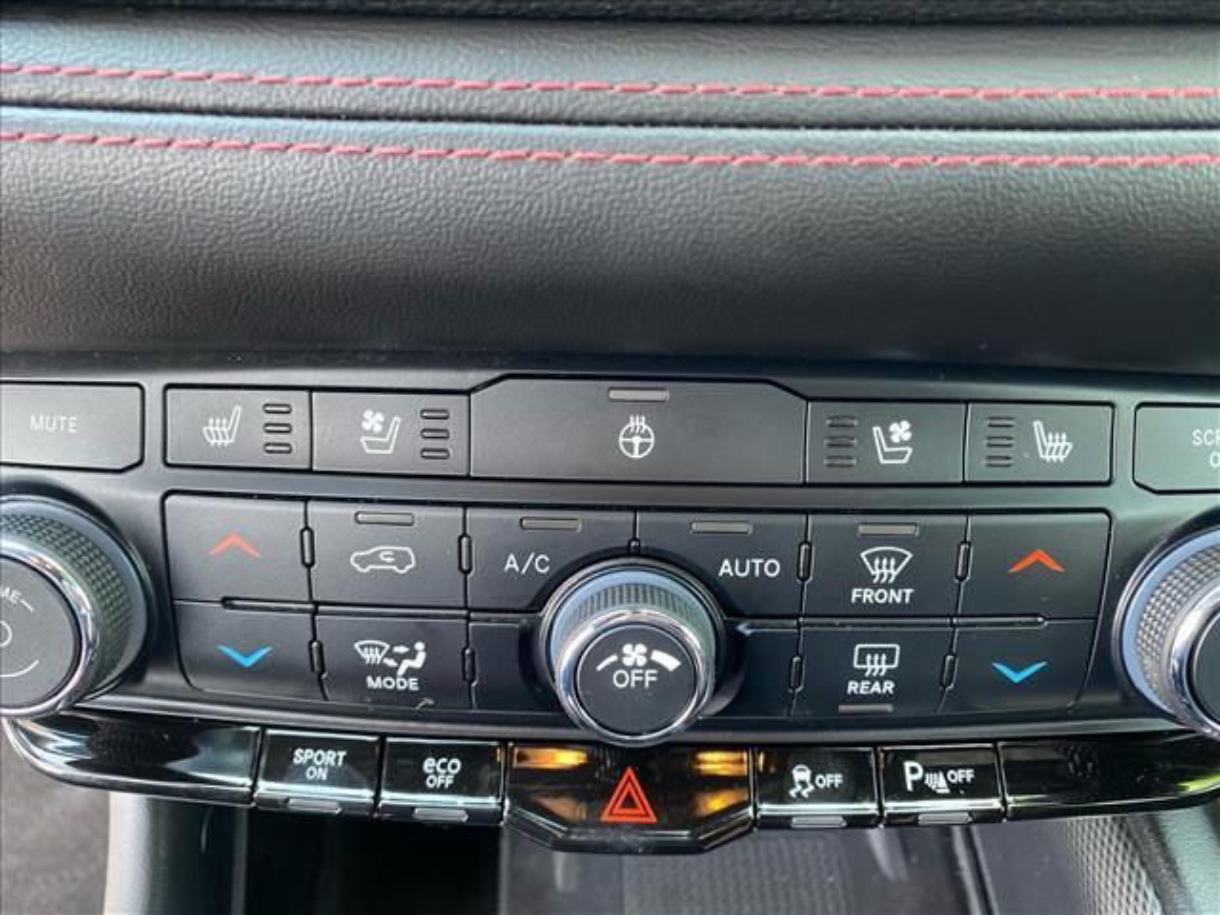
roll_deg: +0.0
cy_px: 458
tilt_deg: -40.5
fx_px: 916
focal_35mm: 26
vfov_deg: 53.1
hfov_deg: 67.3
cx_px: 610
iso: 250
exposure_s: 1/60
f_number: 1.8
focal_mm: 4.25
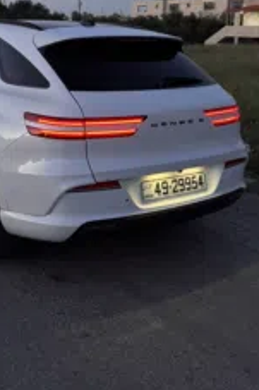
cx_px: 55
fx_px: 476
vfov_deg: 42.4
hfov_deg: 29.8
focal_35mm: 44
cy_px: 76
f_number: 1.78
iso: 500
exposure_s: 1/60
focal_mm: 6.76
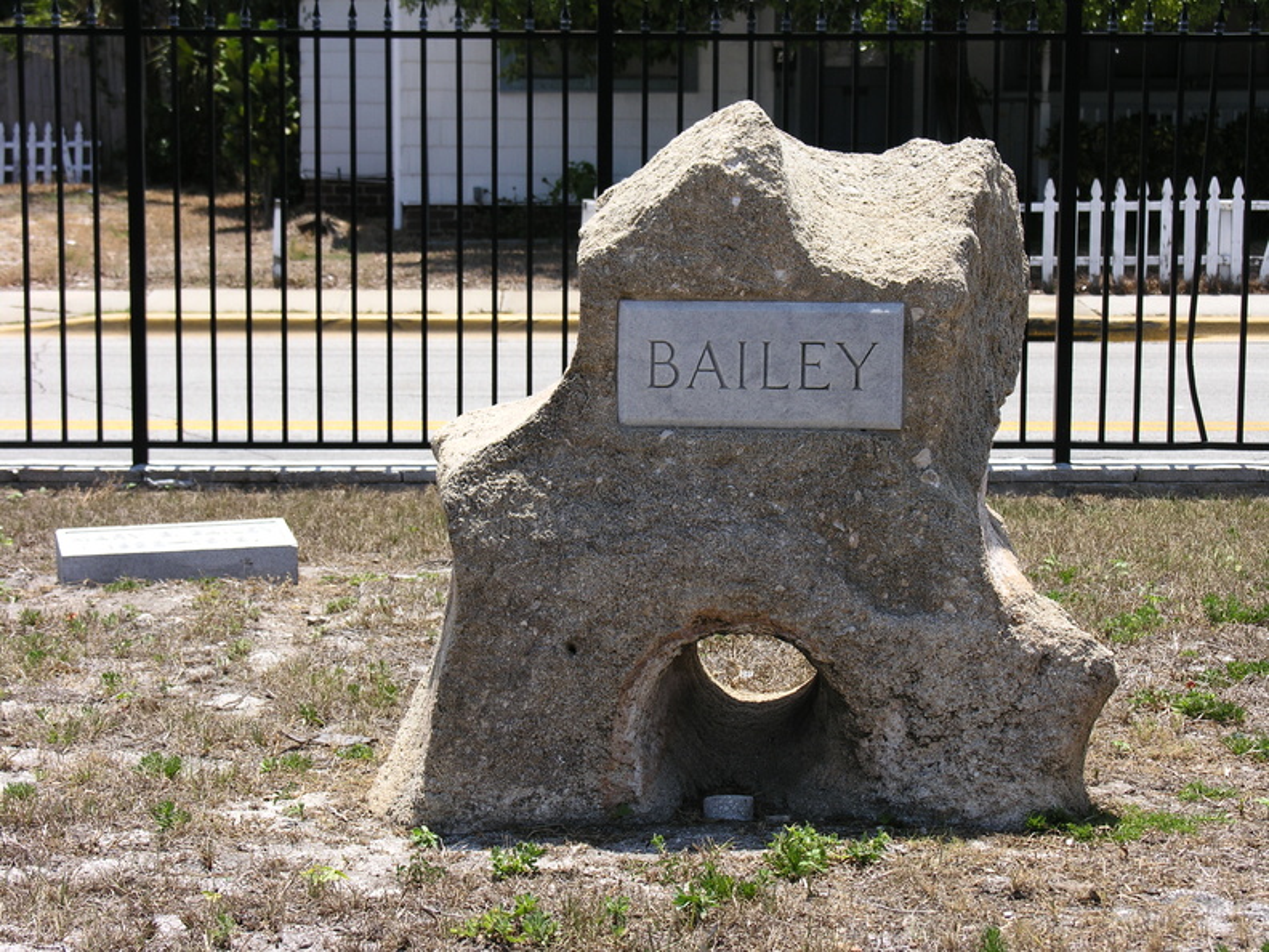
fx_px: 3153
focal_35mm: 86
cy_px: 476
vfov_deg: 17.2
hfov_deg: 22.8
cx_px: 634
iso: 50
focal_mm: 21.8
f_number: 4.4
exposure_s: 1/335
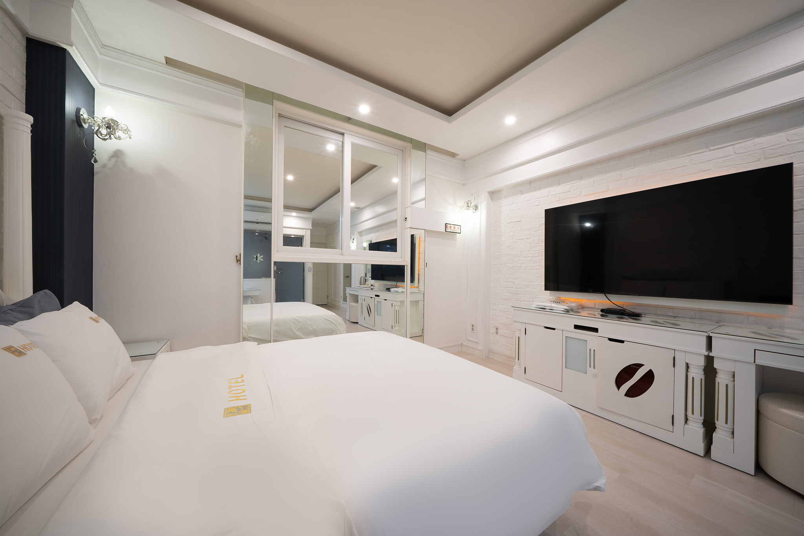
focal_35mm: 12
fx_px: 268
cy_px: 268
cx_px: 402
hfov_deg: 112.6
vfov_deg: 90.0
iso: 100
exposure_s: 1.3
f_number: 11
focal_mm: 12
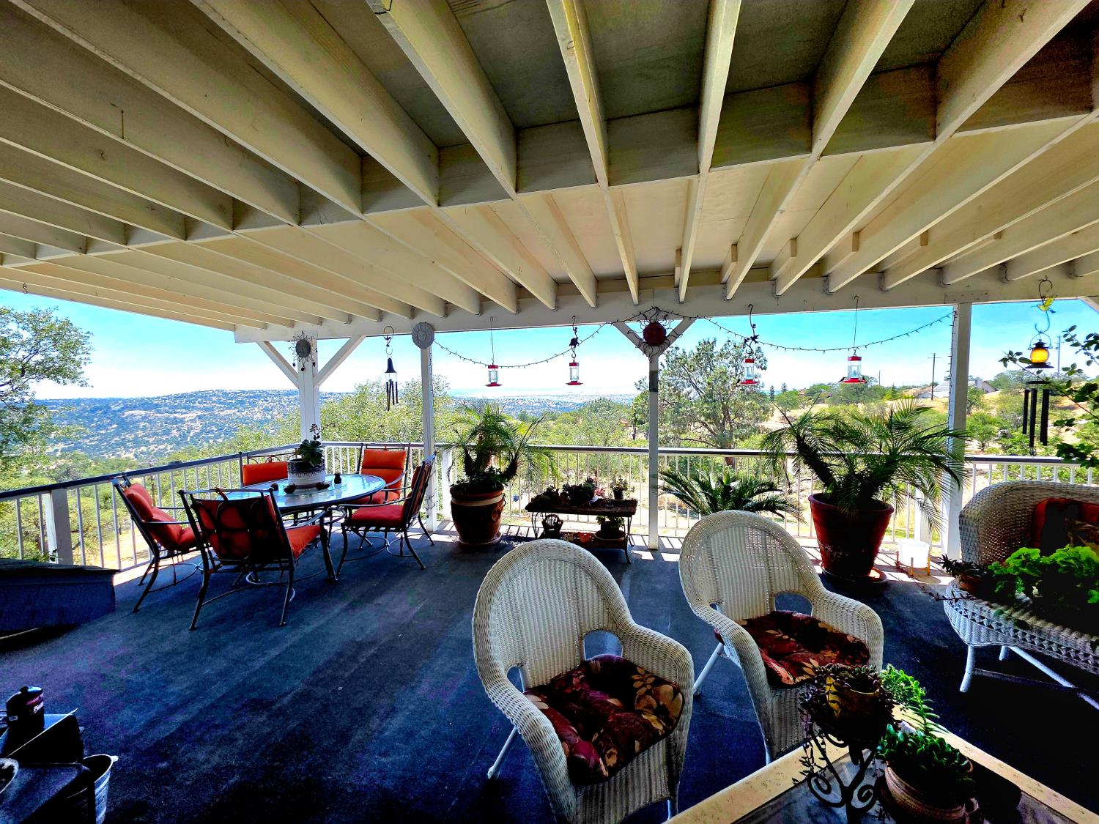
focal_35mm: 13
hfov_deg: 106.2
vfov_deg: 89.9
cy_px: 412
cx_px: 550
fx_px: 413
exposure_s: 1/1000
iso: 40
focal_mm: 2.2
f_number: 1.9
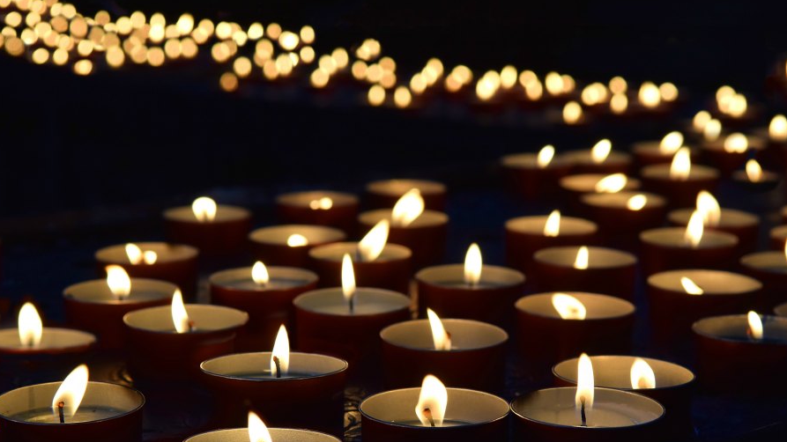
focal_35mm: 76
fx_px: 1586
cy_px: 246
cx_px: 392
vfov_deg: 15.9
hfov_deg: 27.9
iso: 400
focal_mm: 48
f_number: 7.1
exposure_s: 1/200
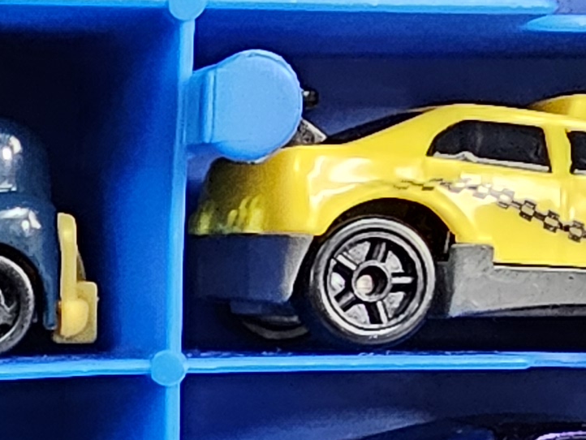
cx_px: -305
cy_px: 615
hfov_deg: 22.1
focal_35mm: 72
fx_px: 1219
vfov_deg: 18.6
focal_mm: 2.2
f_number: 2.2
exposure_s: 1/40
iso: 400
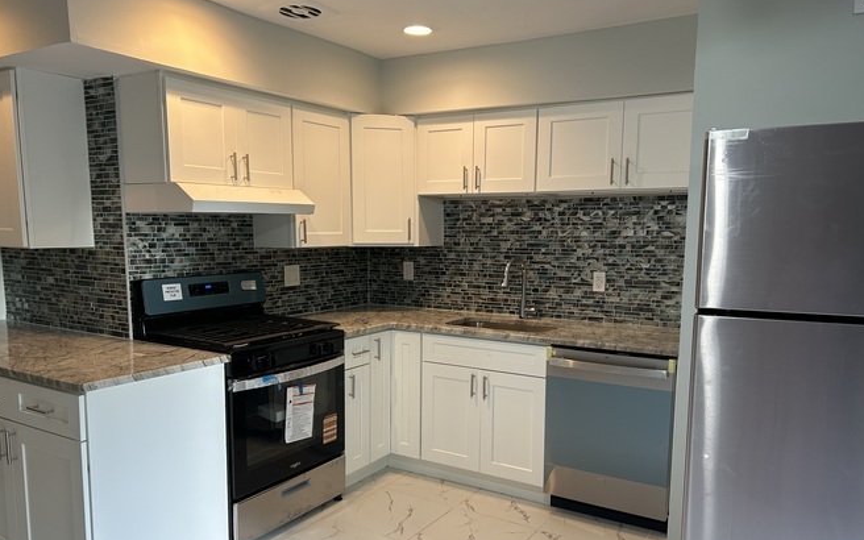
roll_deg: -0.5
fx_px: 659
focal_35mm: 28
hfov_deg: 66.5
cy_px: 315
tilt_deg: -8.2
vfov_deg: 44.4
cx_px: 434
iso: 100
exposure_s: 1/120
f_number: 1.5
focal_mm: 5.7
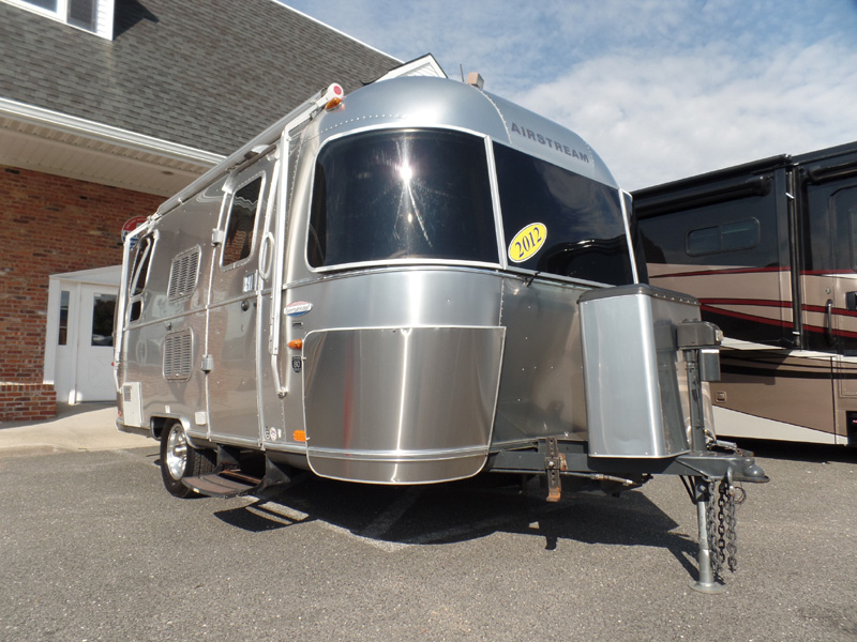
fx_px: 569
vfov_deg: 58.9
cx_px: 428
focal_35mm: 23
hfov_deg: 73.9
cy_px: 321
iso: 80
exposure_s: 1/1000
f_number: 3.2
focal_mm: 4.1
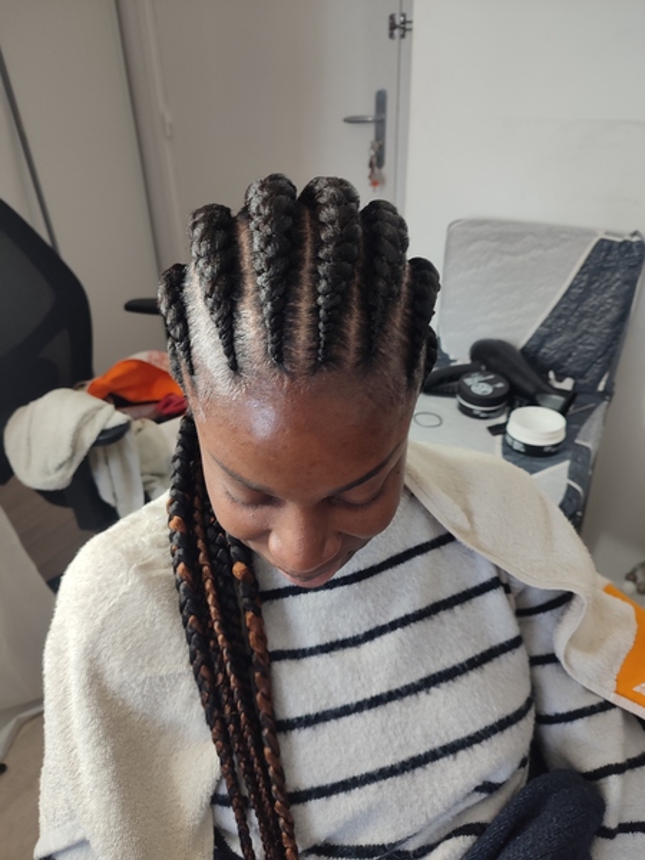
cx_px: 322
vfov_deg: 71.6
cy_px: 430
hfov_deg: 56.8
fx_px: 596
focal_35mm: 24
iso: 183
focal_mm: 5.89
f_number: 1.89
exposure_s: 1/33
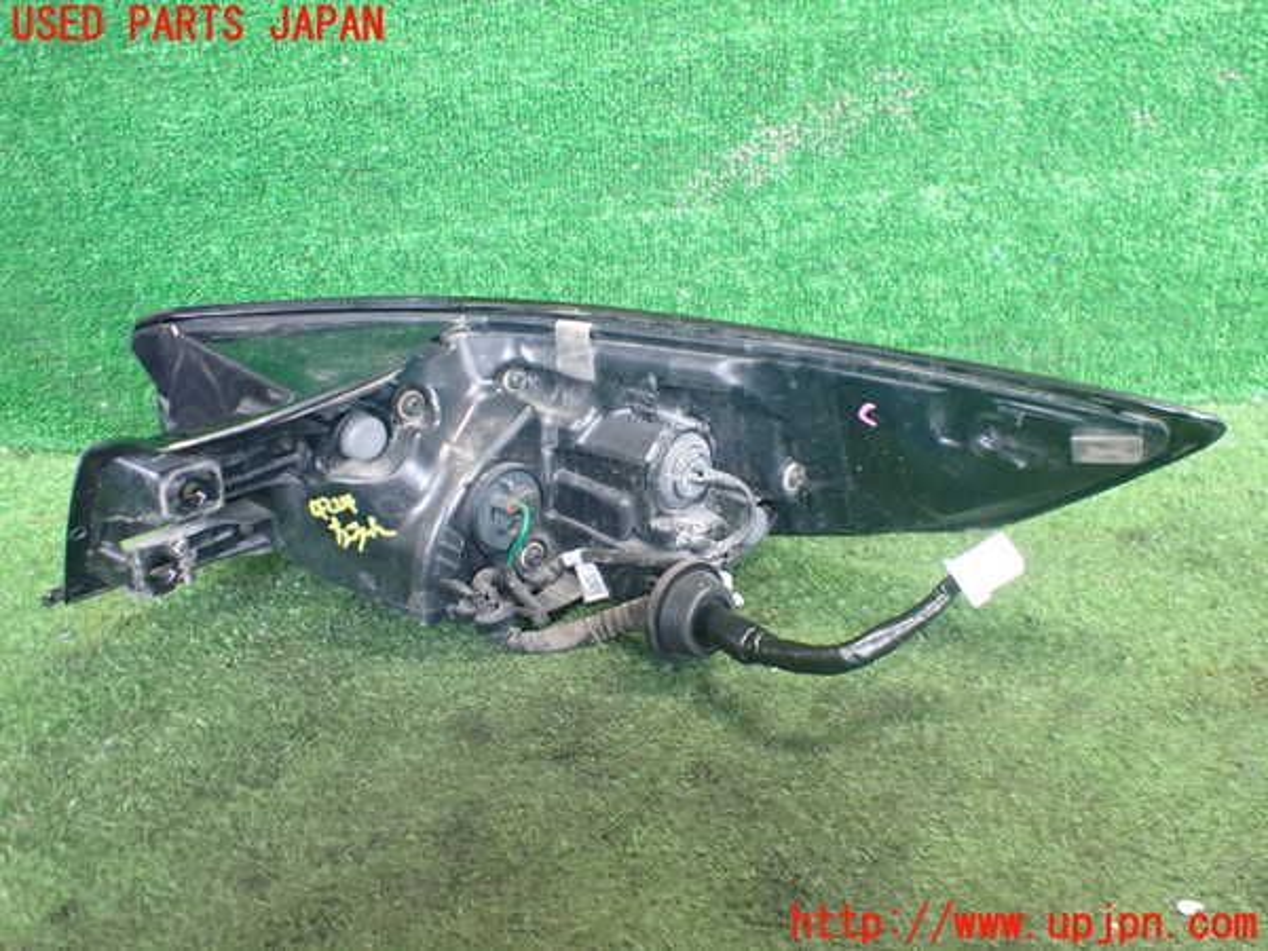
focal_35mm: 30
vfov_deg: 46.8
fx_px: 1099
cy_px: 476
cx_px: 634
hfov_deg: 60.0
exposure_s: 1/40
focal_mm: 5.4
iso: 800
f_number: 2.3
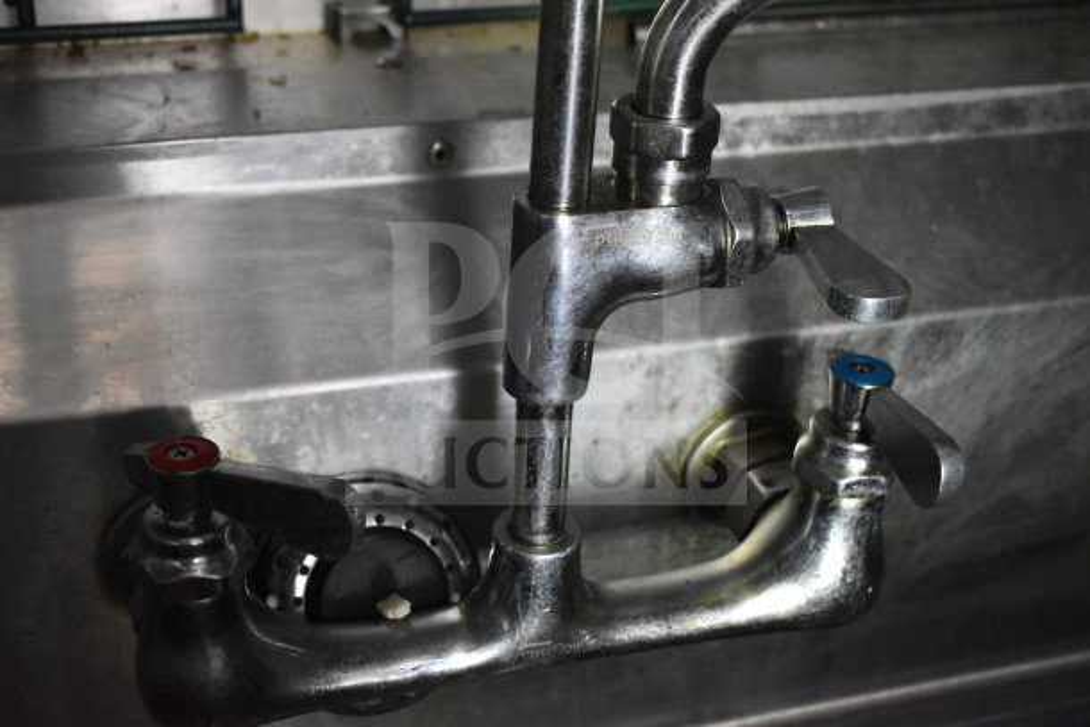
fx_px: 1590
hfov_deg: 37.8
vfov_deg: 25.8
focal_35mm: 52
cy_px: 364
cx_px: 545
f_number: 4.5
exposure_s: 1/60
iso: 6400
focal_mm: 35
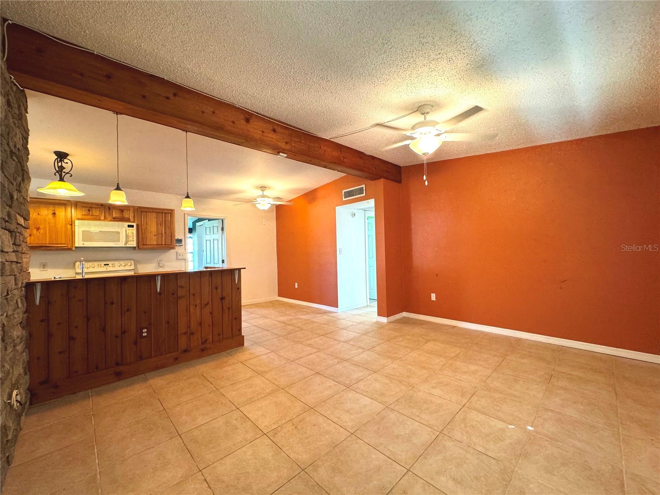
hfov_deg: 102.1
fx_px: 267
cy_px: 248
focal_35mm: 14
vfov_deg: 85.7
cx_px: 330
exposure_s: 1/60
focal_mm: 2.22
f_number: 2.2
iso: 250
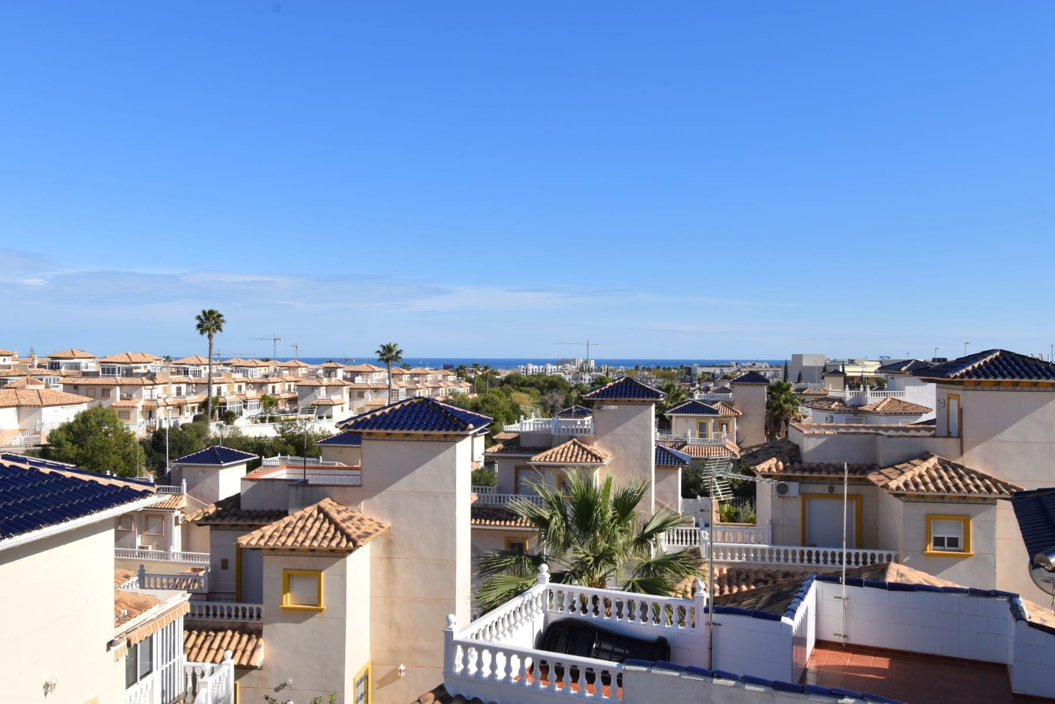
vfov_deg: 43.6
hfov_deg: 61.9
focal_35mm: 30
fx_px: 879
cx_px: 528
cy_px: 352
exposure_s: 1/200
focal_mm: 20
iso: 100
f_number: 14
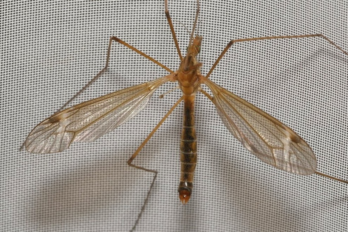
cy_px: 116
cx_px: 174
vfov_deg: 8.7
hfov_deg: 13.0
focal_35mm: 158
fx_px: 1522
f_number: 29
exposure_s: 1/60
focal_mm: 105
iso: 100
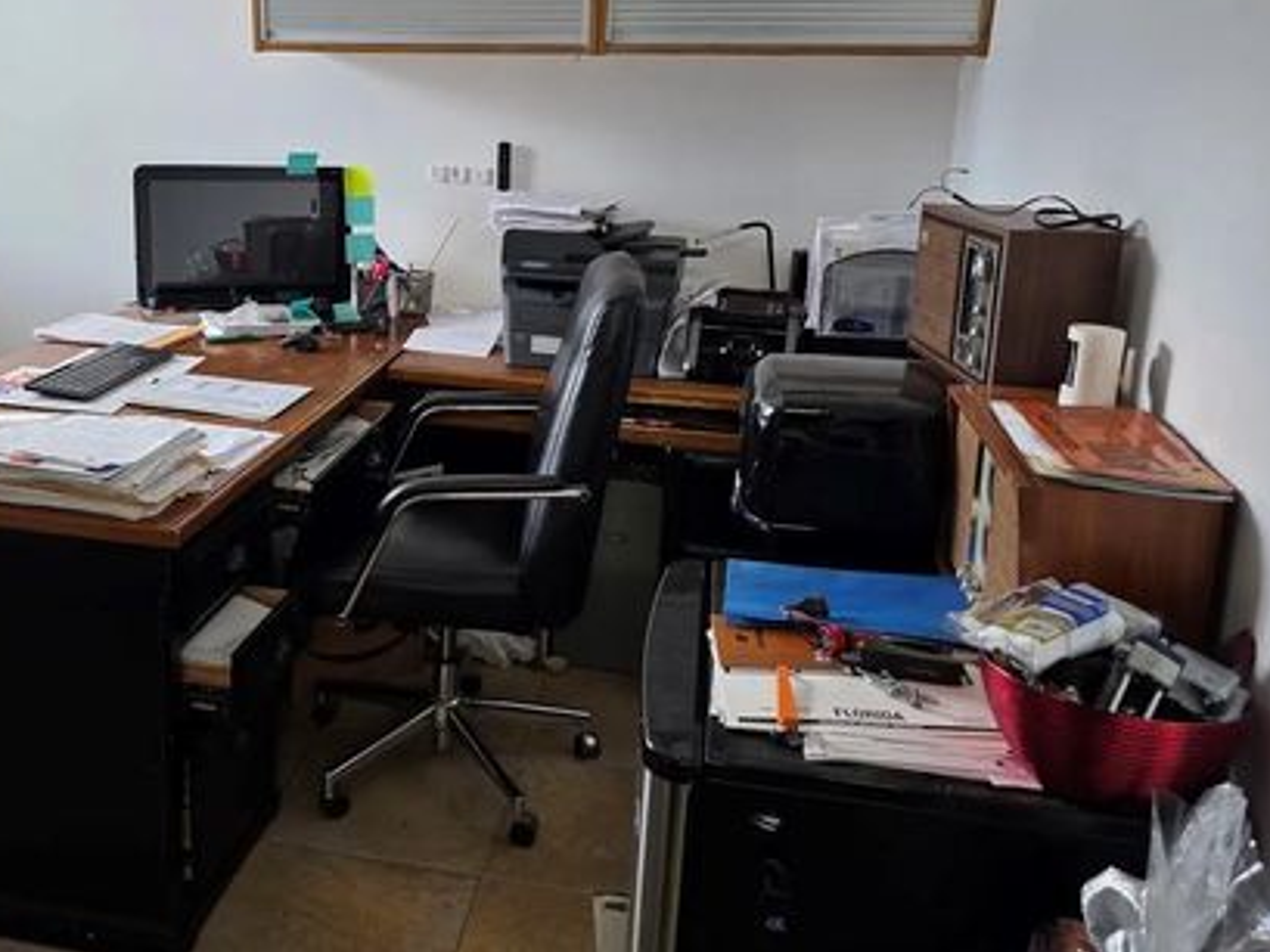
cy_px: 363
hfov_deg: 50.7
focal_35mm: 36
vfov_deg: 39.4
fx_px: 1321
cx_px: 456
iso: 125
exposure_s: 1/120
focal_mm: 6.3
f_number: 1.7
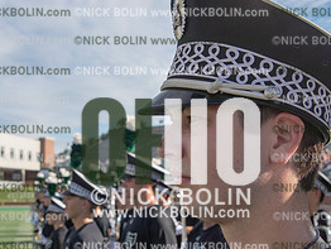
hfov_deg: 37.5
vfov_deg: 28.5
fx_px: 488
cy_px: 159
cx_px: 171
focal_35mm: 51
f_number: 5.6
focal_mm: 24
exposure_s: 1/640
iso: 100
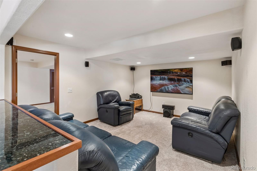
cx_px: 128
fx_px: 121
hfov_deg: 93.3
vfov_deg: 70.4
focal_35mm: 17
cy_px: 86
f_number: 9
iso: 400
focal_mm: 17
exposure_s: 1/2
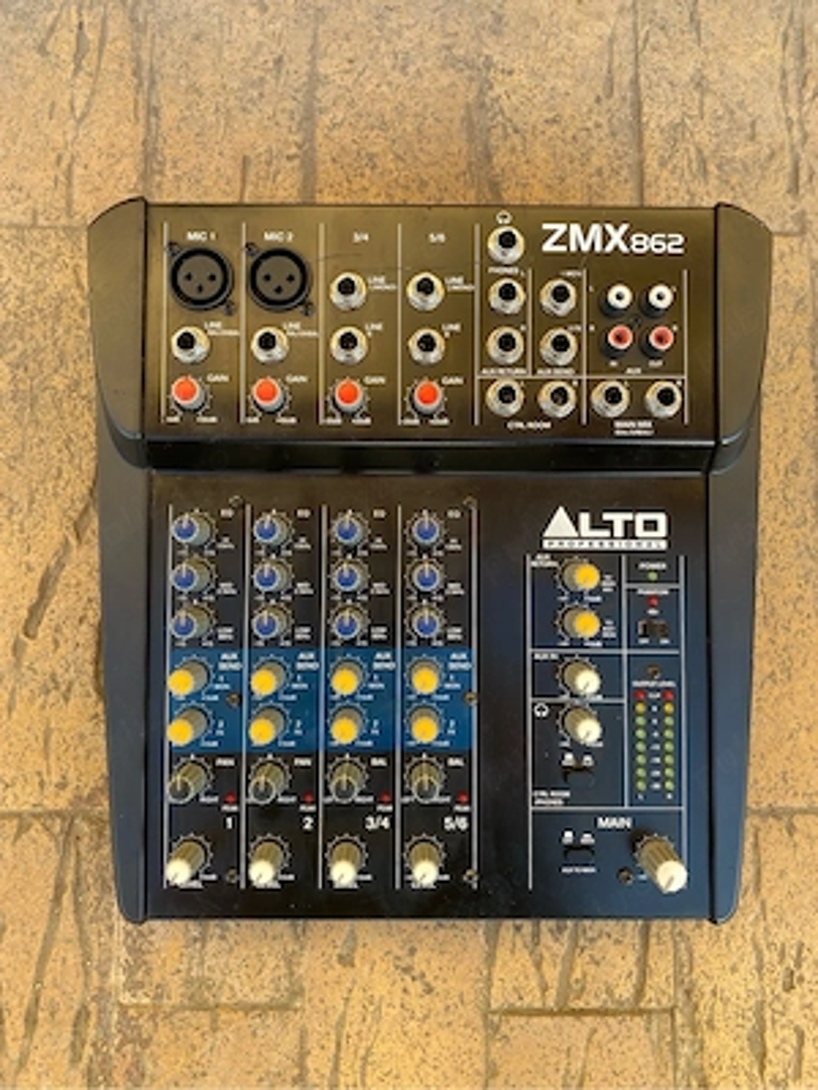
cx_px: 409
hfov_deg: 53.1
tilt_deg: -81.7
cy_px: 545
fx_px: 819
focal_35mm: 26
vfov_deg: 67.3
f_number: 1.8
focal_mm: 4.25
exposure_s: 1/122
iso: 50
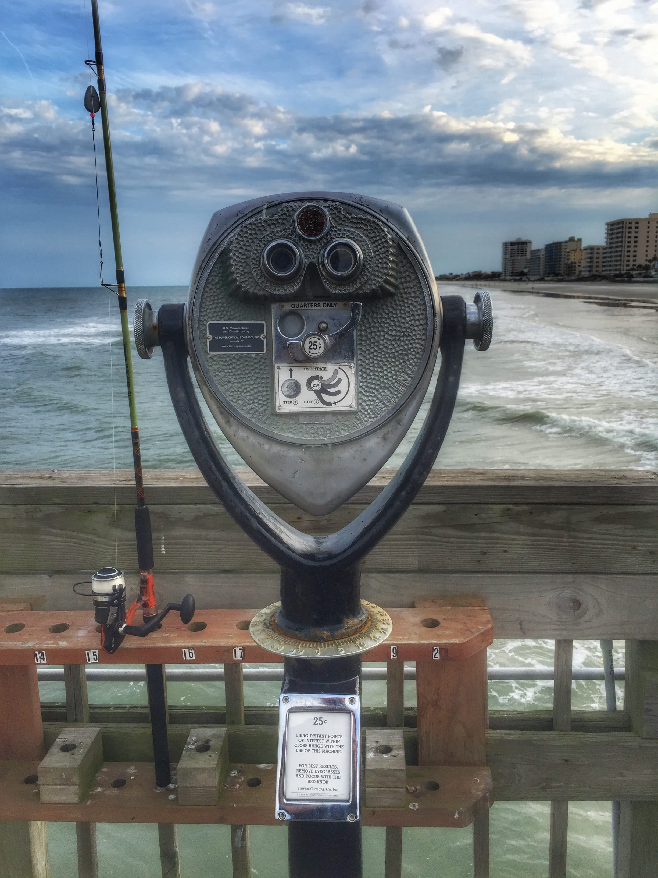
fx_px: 735
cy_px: 439
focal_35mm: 29
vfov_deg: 61.7
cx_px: 329
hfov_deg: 48.2
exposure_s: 1/648
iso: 32
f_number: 2.2
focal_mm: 4.15
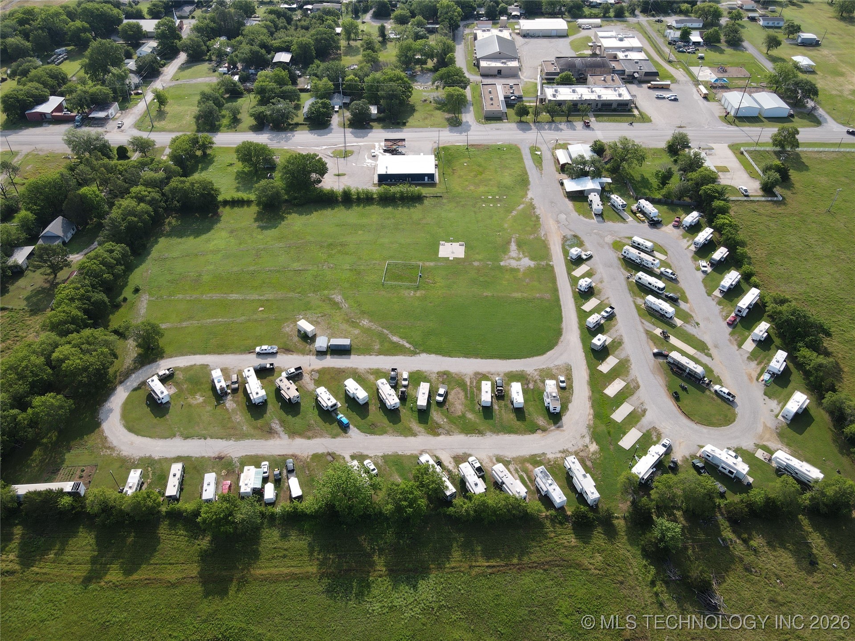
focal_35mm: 24
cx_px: 428
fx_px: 593
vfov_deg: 56.8
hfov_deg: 71.6
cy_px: 320
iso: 100
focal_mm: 4.5
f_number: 2.8
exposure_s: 1/320
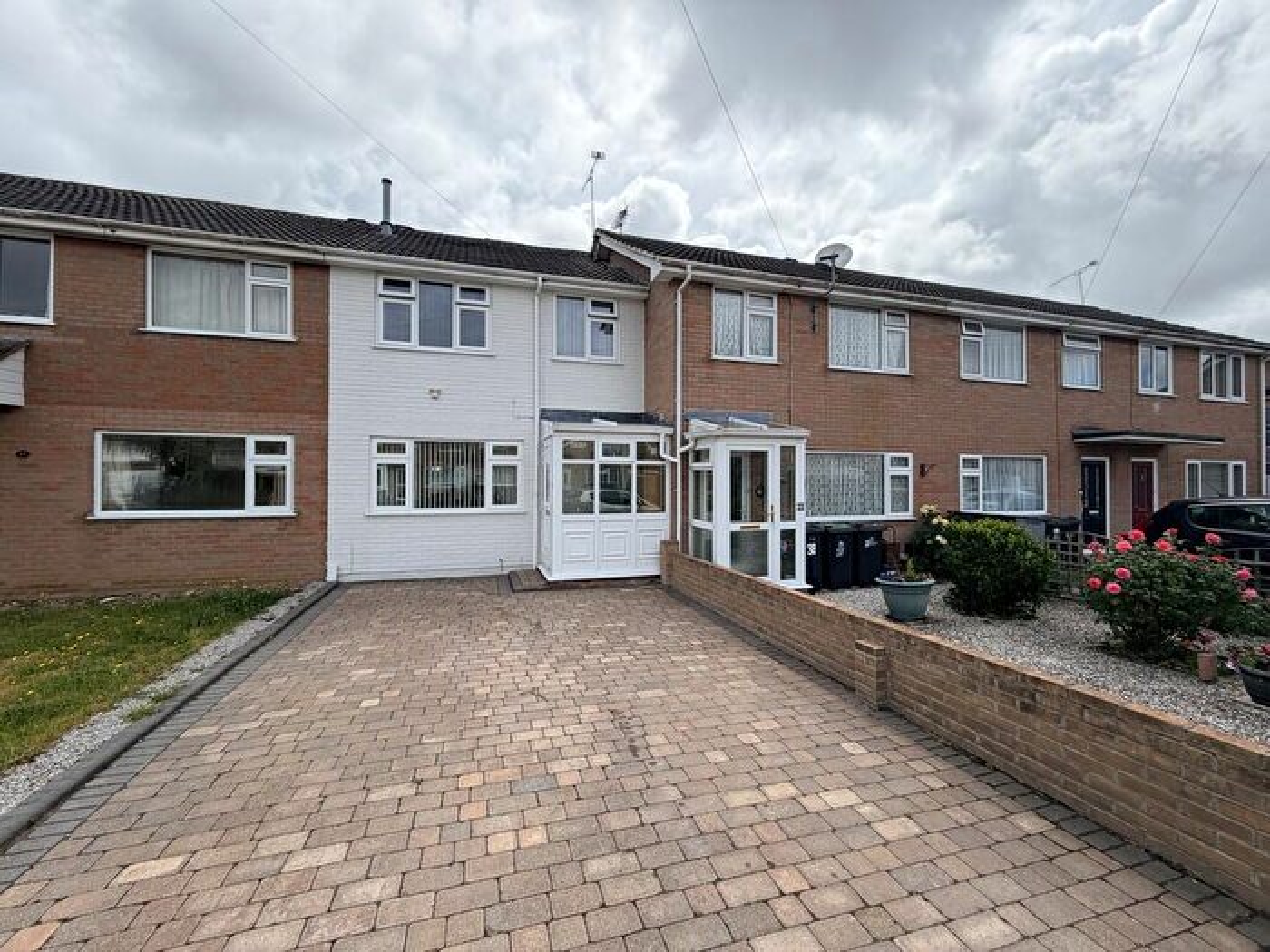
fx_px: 514
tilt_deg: +1.6
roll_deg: +0.8
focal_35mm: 14
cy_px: 476
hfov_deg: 102.1
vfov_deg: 85.7
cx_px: 635
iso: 25
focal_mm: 2.22
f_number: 2.2
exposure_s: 1/1125
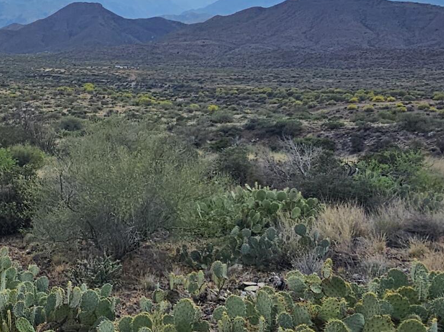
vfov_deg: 30.1
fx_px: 615
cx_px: -4
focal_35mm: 48
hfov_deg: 35.7
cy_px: 125
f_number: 2.2
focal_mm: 2.2
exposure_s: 1/2866
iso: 50
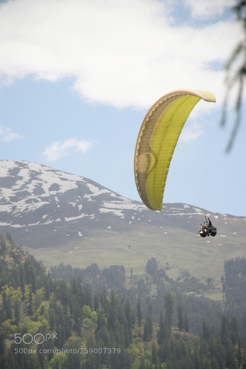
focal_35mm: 210
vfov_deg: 9.8
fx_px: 2152
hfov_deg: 6.5
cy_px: 184
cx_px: 123
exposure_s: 1/400
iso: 100
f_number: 5.6
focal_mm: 140
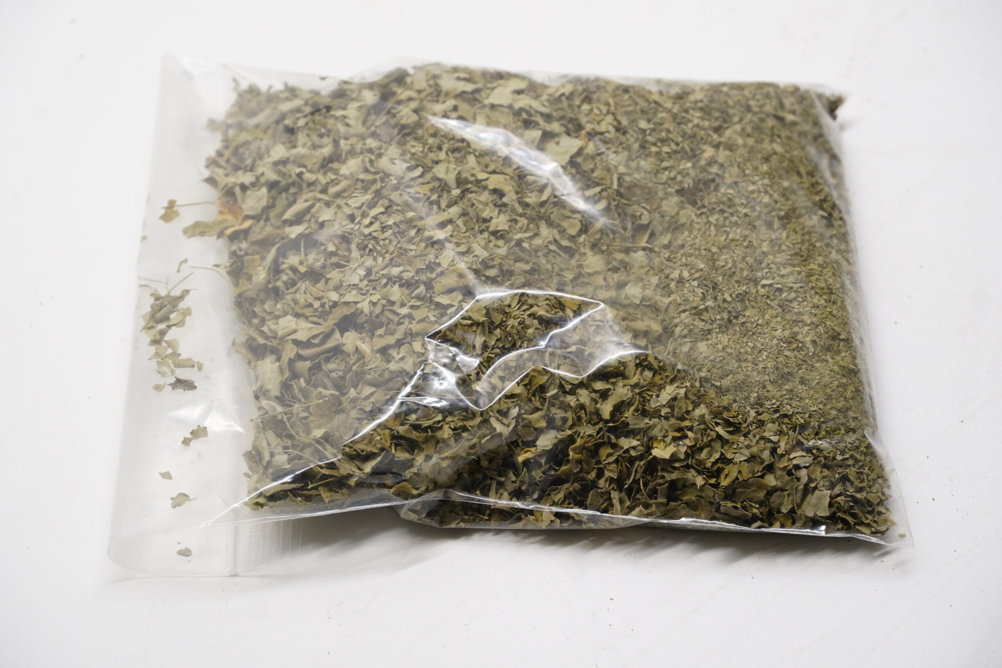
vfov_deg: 12.9
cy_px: 334
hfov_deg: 19.2
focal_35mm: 106
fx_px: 2964
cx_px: 501
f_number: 5.6
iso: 500
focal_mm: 71
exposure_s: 1/125
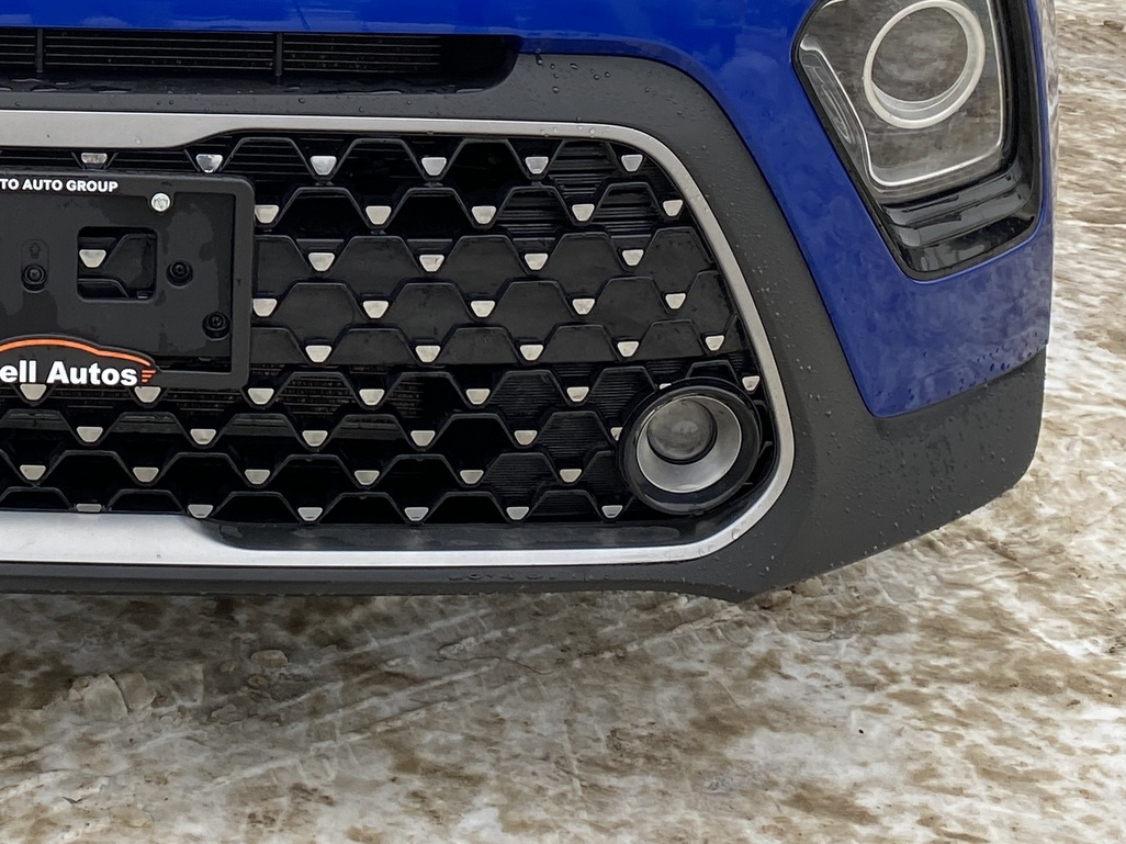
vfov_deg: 19.2
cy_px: -123
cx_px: 50
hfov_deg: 25.6
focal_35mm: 73
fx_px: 2374
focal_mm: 4.25
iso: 50
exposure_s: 1/121
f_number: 1.8
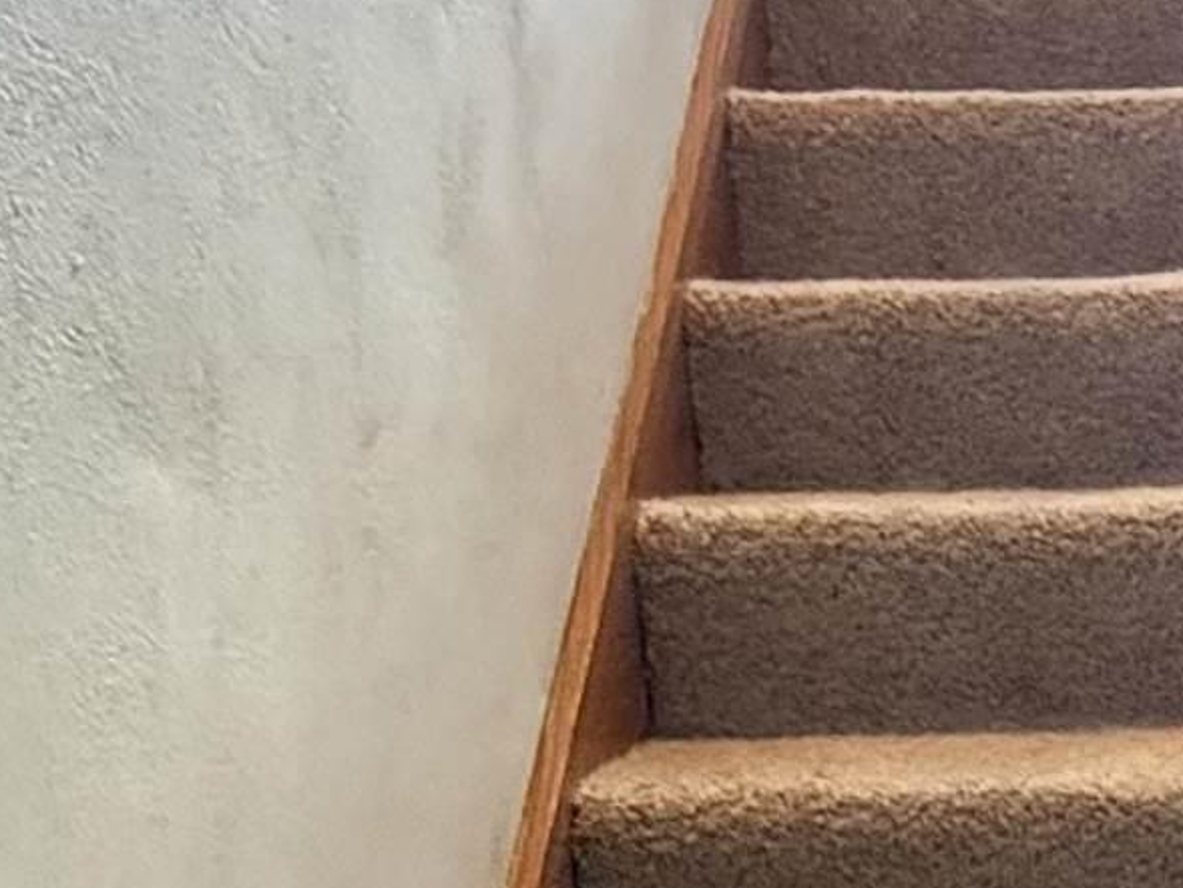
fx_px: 2495
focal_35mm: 73
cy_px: 597
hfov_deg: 24.9
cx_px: 1293
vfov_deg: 20.1
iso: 1000
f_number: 2.2
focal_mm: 2.22
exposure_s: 1/60
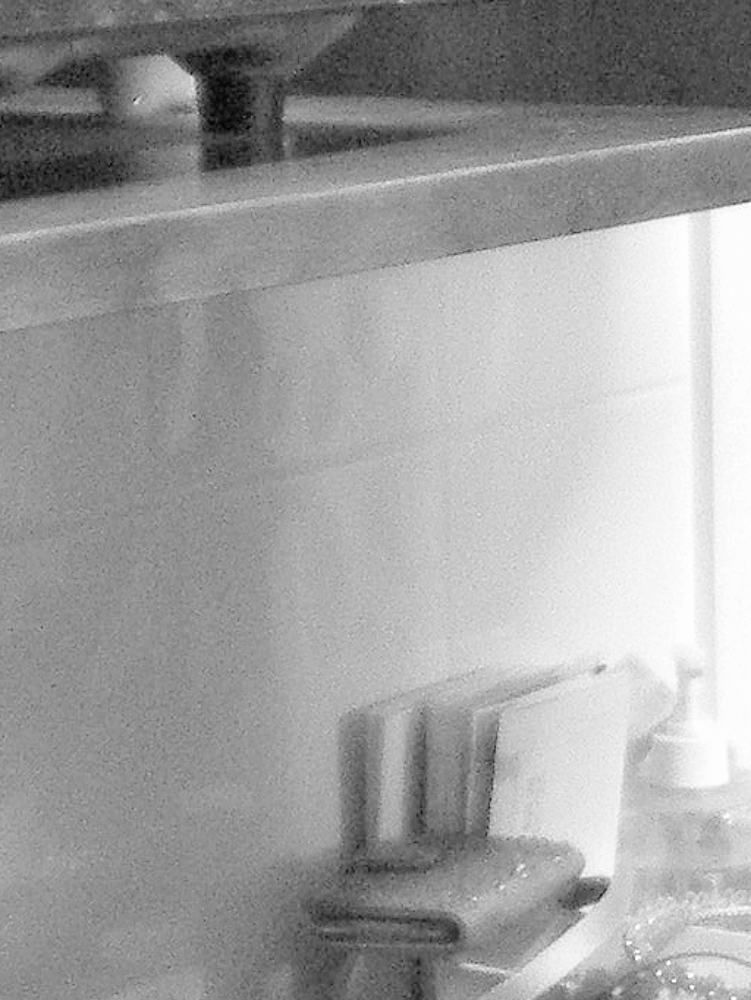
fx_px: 4452
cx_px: 1495
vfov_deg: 12.8
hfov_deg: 9.1
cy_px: 537
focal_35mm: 154
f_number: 3.1
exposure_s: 1/13
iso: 400
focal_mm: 6.3
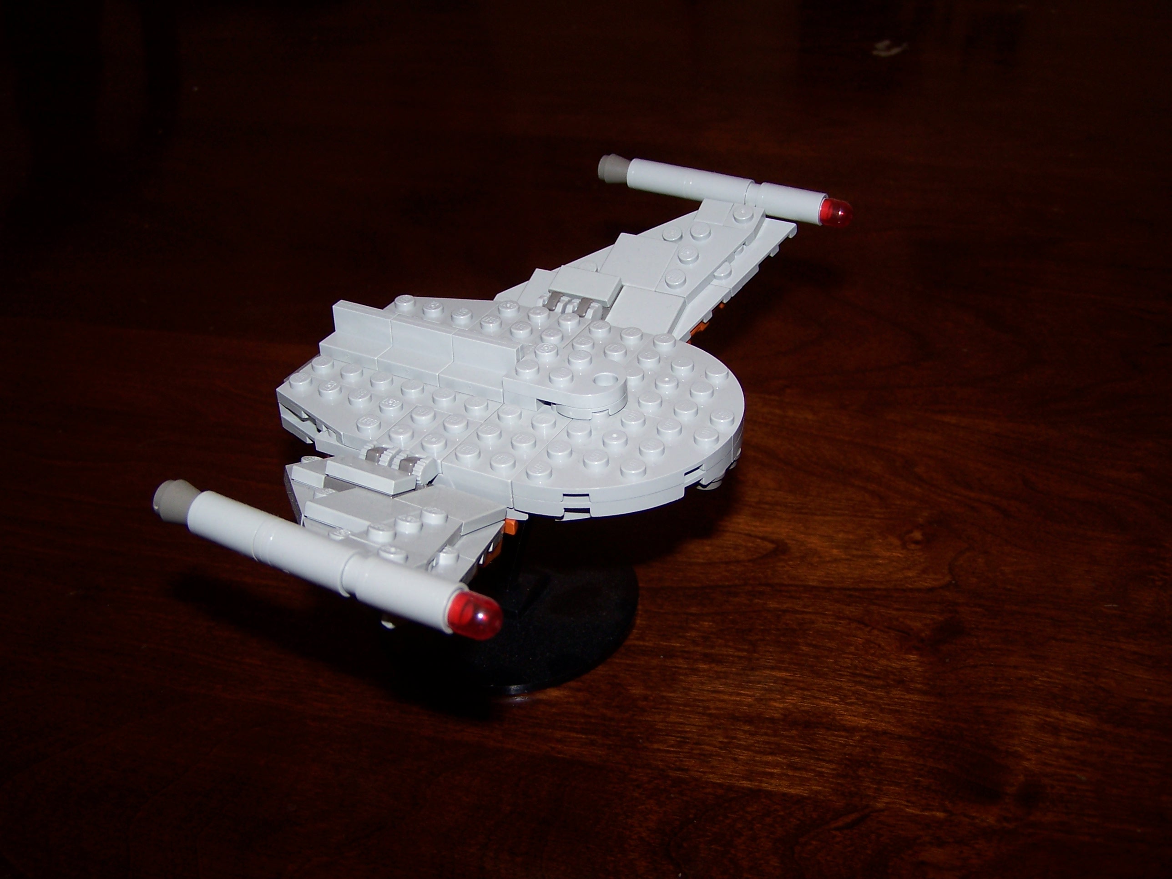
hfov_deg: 49.0
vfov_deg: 37.7
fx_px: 1287
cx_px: 586
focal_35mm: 38
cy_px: 440
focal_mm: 6.3
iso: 80
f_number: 2.8
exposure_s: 1/60
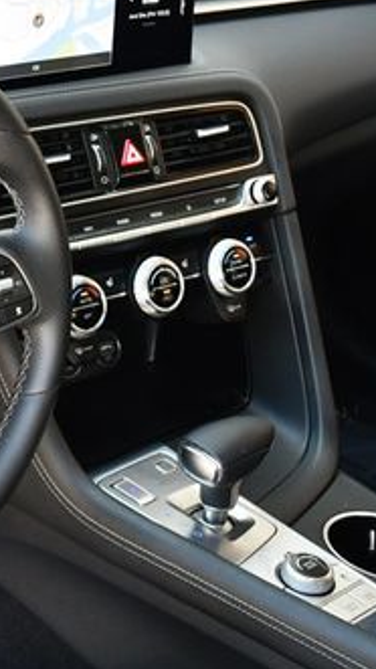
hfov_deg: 15.7
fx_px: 1295
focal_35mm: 73
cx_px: -119
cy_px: 271
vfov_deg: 28.9
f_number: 3.5
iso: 800
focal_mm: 18
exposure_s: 1/200
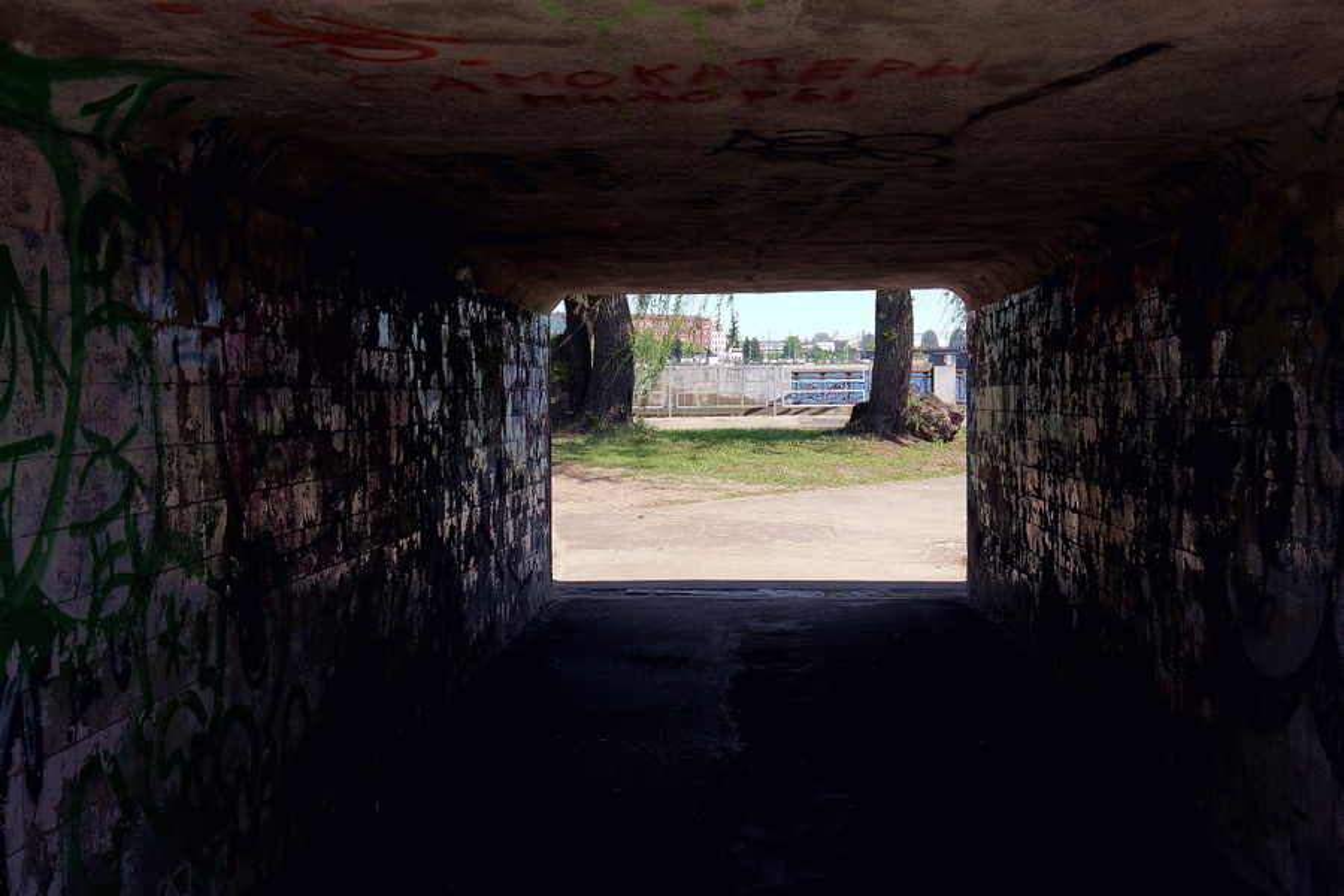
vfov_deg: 41.7
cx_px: 672
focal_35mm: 32
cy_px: 448
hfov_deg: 59.5
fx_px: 1176
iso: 100
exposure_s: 1/100
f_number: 8
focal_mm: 21
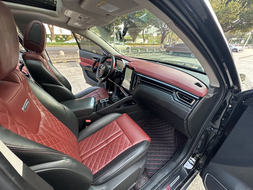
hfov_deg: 102.1
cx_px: 126
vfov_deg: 85.7
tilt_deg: -28.0
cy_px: 95
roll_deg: -1.8
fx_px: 102
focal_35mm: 14
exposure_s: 1/99
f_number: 2.2
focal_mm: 2.22
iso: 250
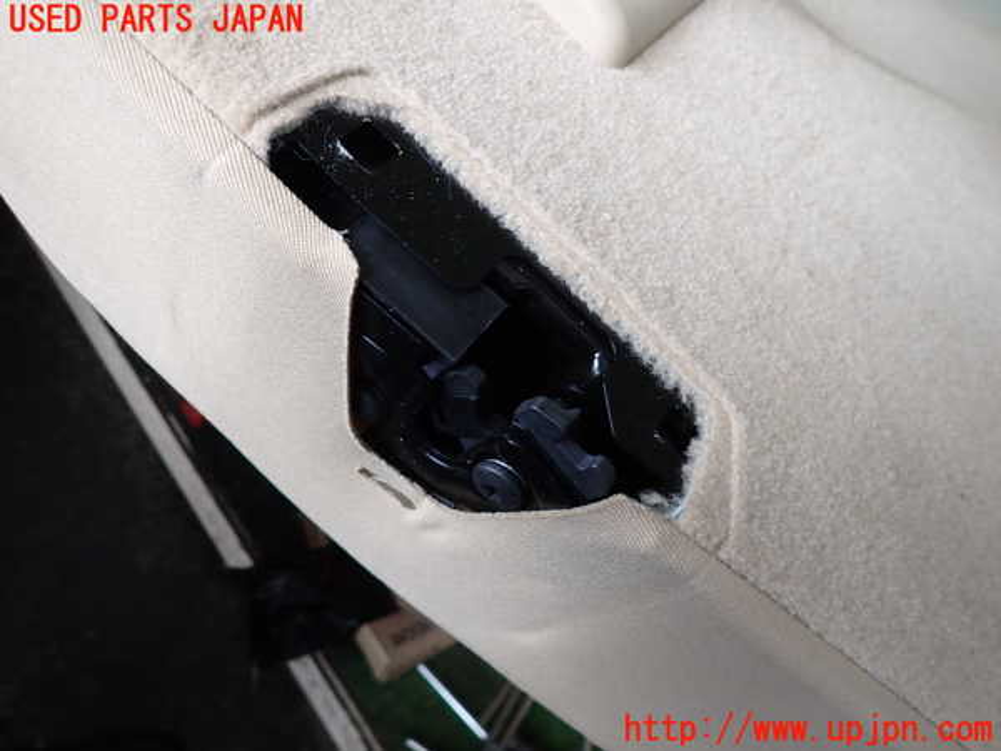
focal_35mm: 25
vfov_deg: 54.9
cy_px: 376
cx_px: 500
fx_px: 723
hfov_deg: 69.4
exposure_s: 1/100
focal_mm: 4.5
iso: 100
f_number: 2
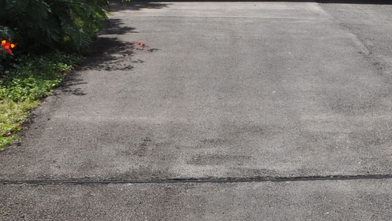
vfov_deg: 13.8
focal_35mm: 87
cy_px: 30
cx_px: 408
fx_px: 904
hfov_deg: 23.3
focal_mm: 18
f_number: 14
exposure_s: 1/200
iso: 200
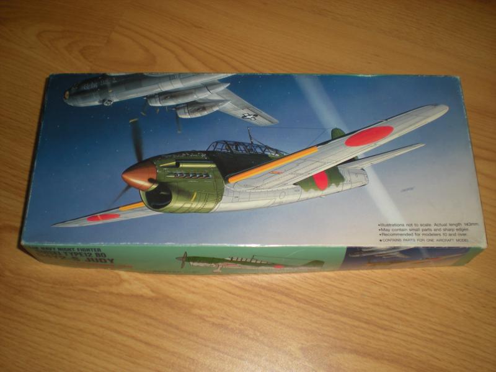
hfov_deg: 49.0
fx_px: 544
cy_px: 186
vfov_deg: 37.7
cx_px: 248
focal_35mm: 38
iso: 64
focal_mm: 6.3
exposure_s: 1/30
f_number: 3.1
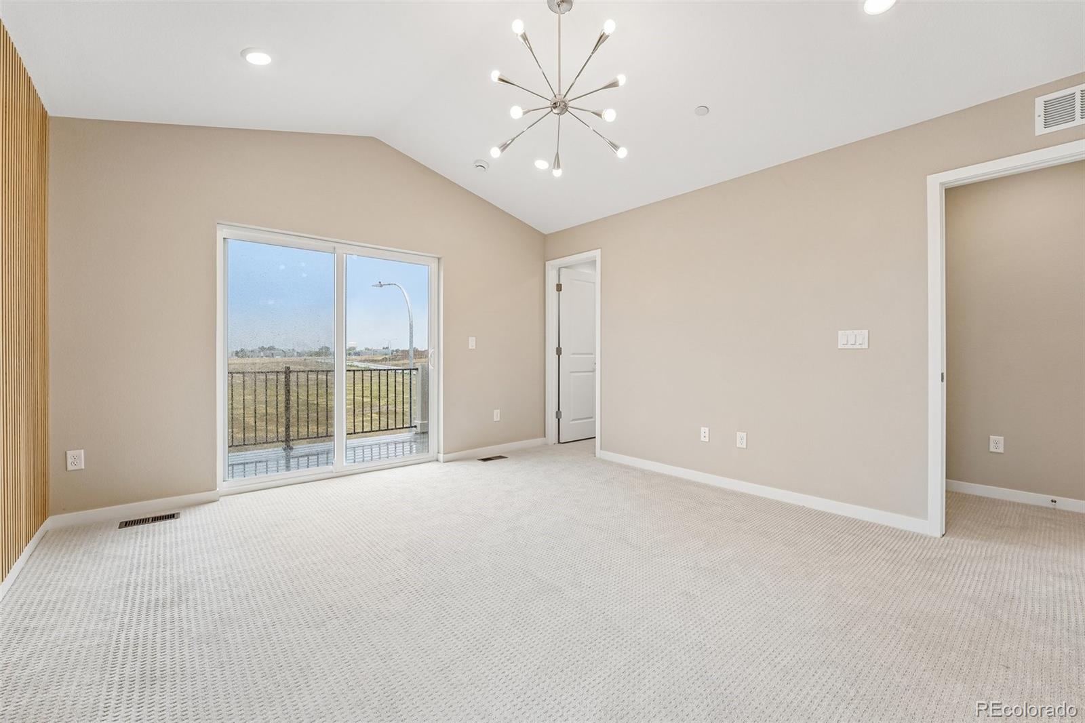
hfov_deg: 104.3
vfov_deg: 81.2
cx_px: 542
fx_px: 422
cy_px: 362
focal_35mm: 14
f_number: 8
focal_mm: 14
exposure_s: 1/30
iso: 160
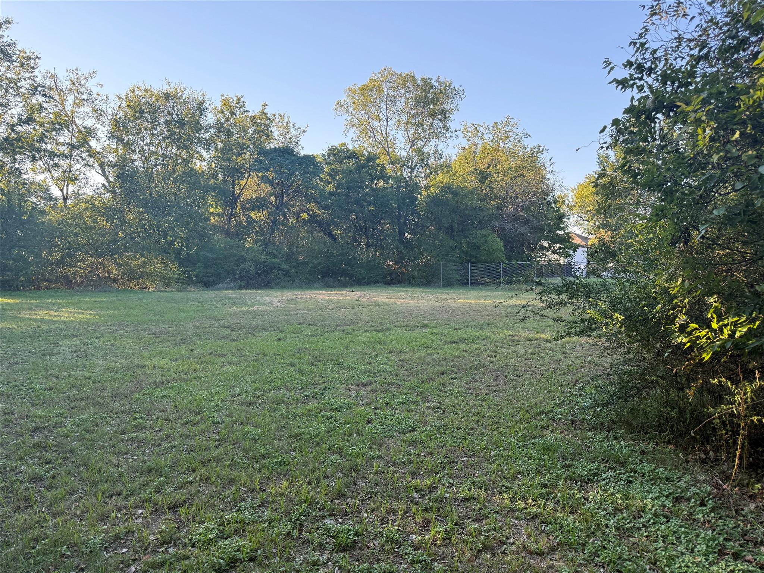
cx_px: 382
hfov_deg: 71.6
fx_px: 530
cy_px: 286
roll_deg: -1.4
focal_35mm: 24
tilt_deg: -3.0
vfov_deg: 56.8
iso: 100
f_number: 1.78
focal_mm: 6.76
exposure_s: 1/575
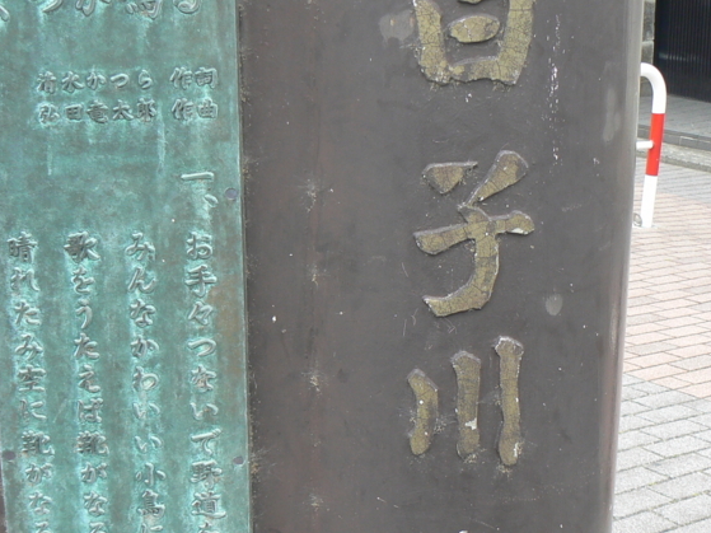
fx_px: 1355
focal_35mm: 66
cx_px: 237
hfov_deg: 29.2
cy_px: 313
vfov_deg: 22.2
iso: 80
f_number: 4
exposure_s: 1/100
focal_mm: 6
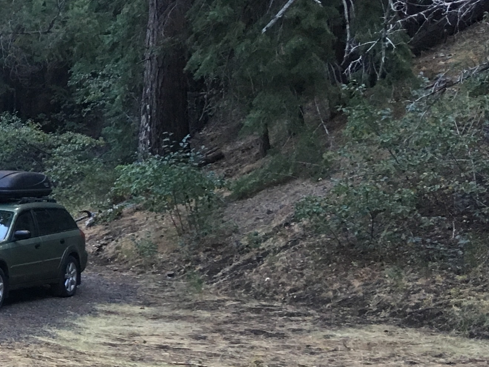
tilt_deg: -9.7
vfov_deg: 16.5
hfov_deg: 19.1
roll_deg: -0.4
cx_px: -257
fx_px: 1257
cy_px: 278
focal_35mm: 89
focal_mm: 4.15
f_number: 2.2
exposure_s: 1/30
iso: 40
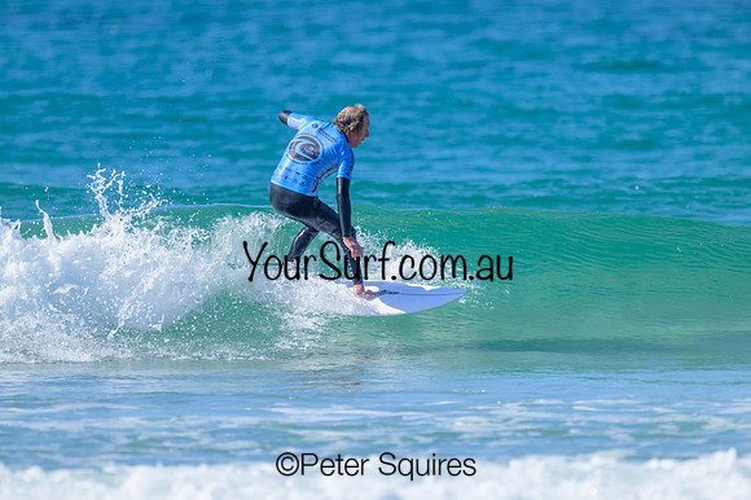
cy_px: 250
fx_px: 23356
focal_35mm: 1120
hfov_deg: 1.8
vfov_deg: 1.2
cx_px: 376
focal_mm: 1120
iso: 720
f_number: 9
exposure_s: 1/2000
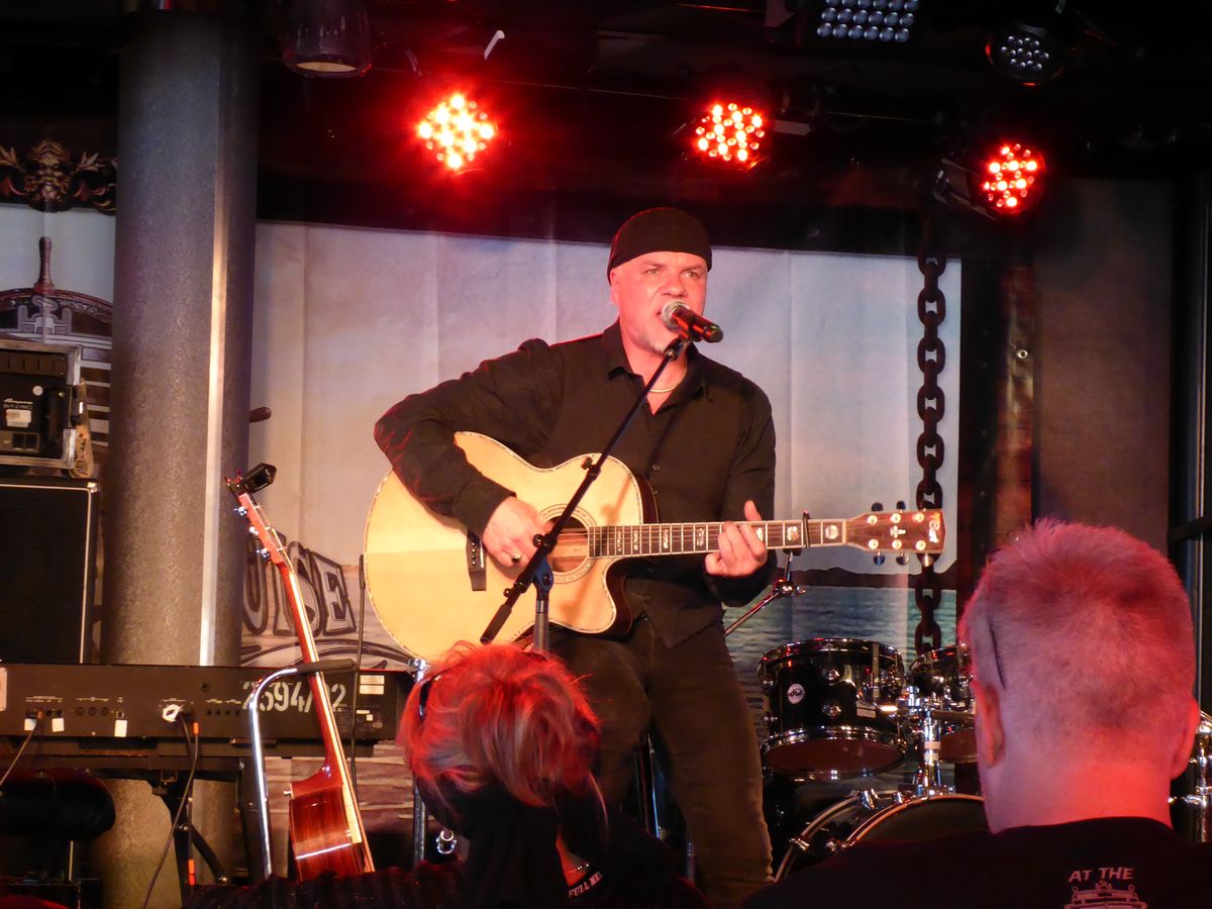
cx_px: 606
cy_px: 454
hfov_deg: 17.1
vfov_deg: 12.9
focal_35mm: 115
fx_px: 4026
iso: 800
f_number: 5.1
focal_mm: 20.6
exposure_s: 1/8
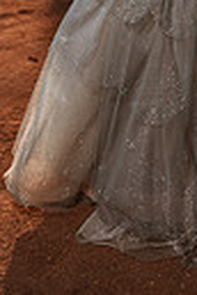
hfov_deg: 15.9
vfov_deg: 20.8
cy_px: -139
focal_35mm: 84
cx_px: 208
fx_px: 689
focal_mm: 24
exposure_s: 1/800
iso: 100
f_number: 2.8
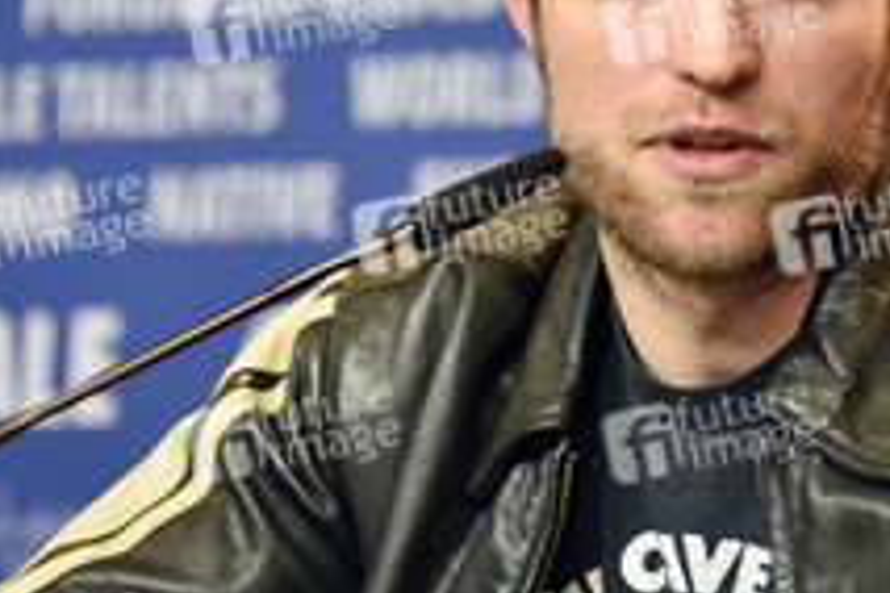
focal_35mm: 424
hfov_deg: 4.9
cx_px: 767
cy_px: 121
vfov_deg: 3.2
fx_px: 10481
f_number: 5.6
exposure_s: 1/125
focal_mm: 200
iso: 1000
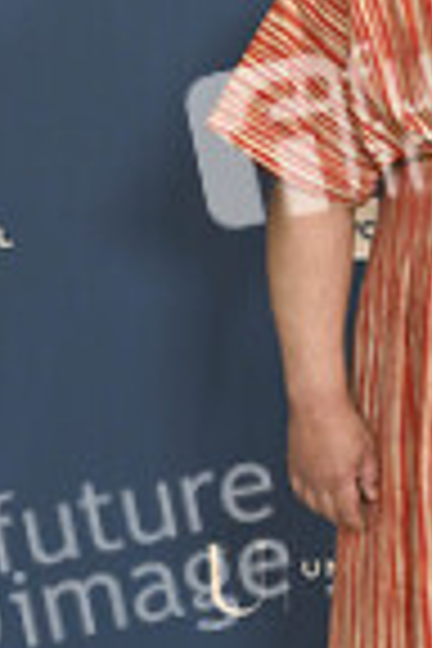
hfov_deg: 9.9
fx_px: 2448
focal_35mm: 136
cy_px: 346
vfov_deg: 15.1
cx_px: 549
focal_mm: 49
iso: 2000
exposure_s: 1/320
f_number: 5.6
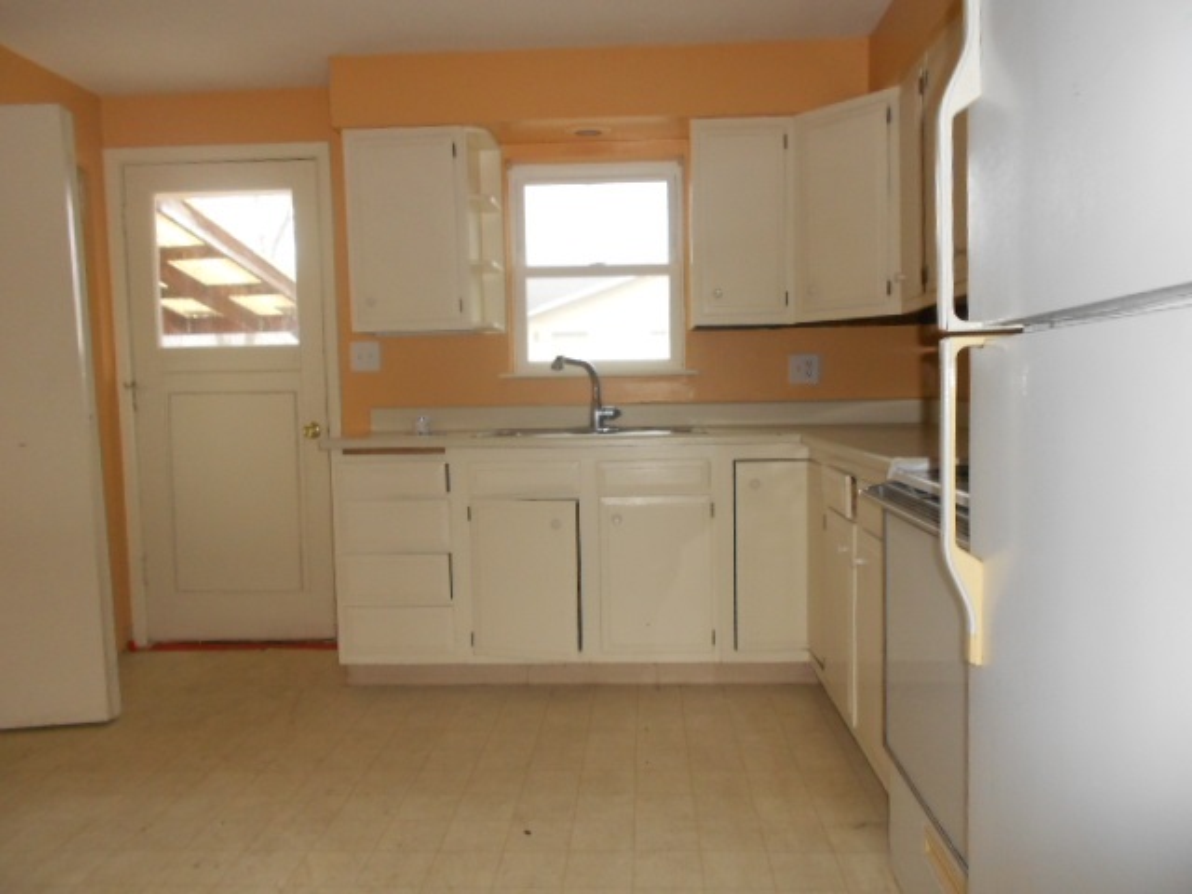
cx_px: 596
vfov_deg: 53.1
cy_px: 447
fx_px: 895
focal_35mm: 26
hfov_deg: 67.3
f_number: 3.2
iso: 200
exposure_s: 1/25
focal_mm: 4.6
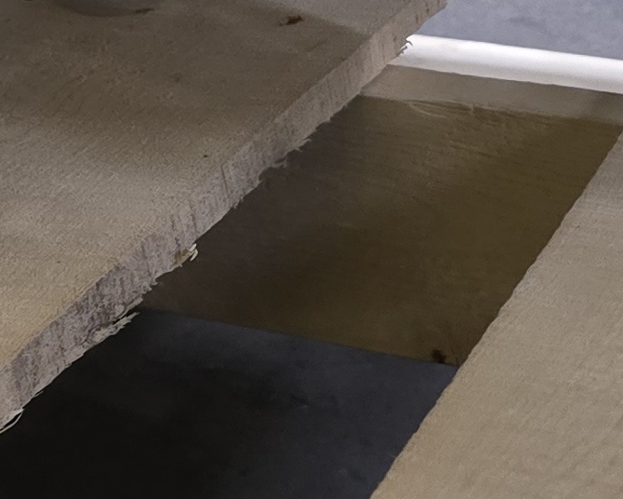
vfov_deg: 11.2
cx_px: -732
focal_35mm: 134
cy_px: -176
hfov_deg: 12.2
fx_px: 2471
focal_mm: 6.3
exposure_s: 1/60
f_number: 1.7
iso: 800
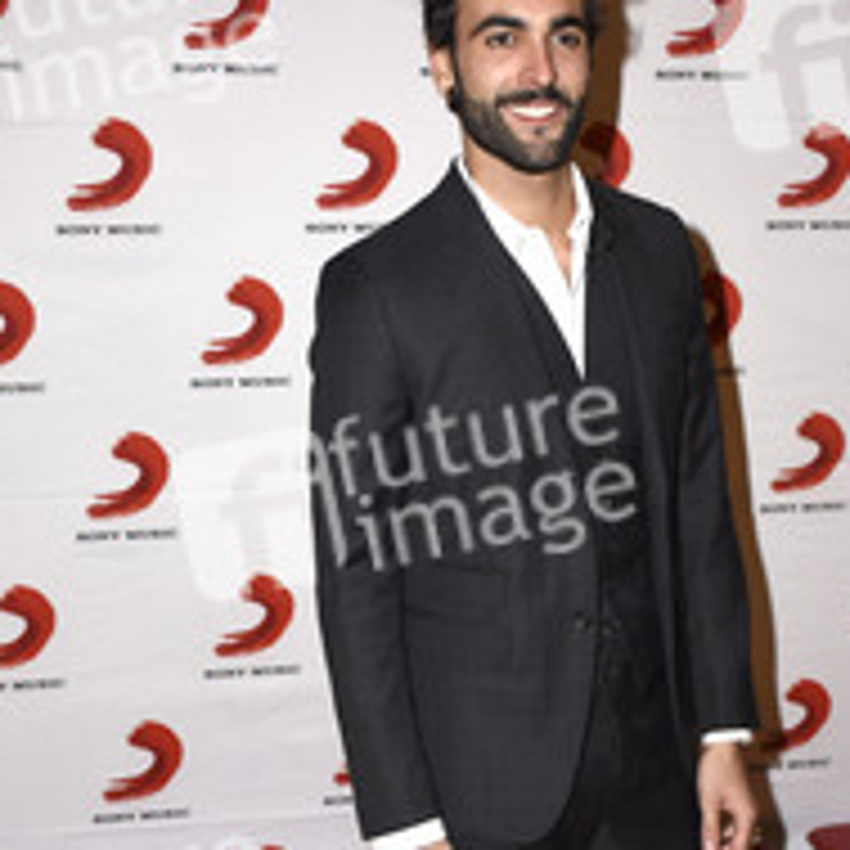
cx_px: 535
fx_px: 1945
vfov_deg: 24.1
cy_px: 720
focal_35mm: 70
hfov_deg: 24.6
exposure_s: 1/250
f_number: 4.5
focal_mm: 26
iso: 640
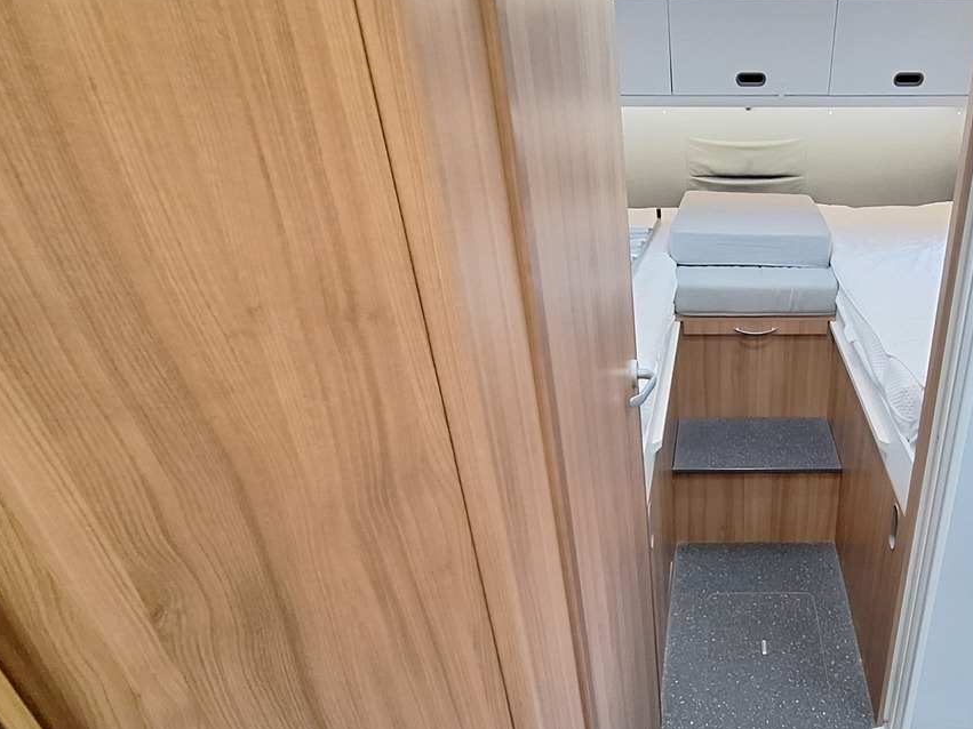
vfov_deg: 60.9
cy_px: 402
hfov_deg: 71.4
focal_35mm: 22
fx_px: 618
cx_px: 726
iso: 500
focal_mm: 1.74
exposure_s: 1/20
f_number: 2.2
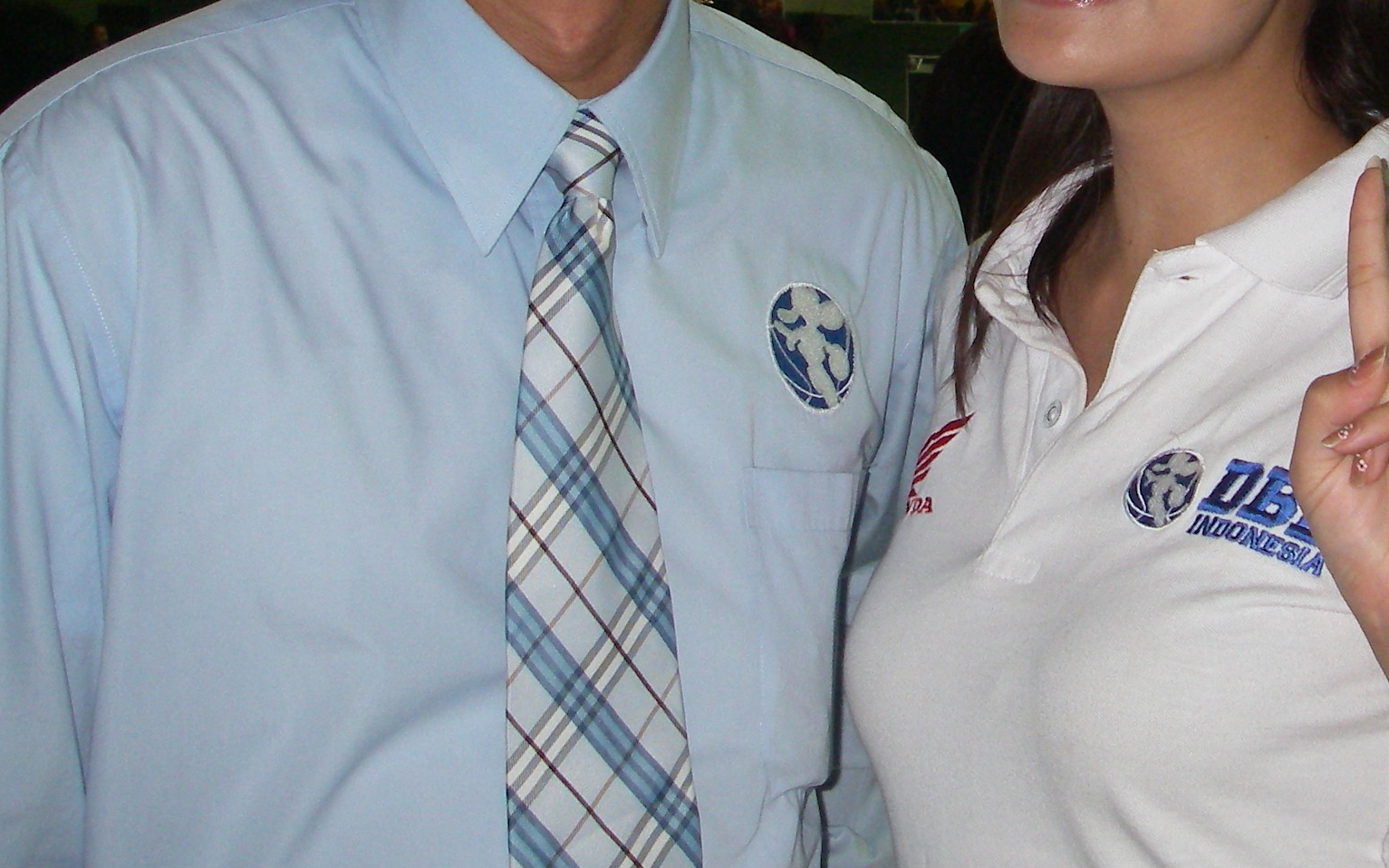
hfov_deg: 27.1
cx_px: 1172
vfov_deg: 17.3
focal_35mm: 74
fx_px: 2801
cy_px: 62
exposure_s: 1/40
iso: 200
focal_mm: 6.3
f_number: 3.3
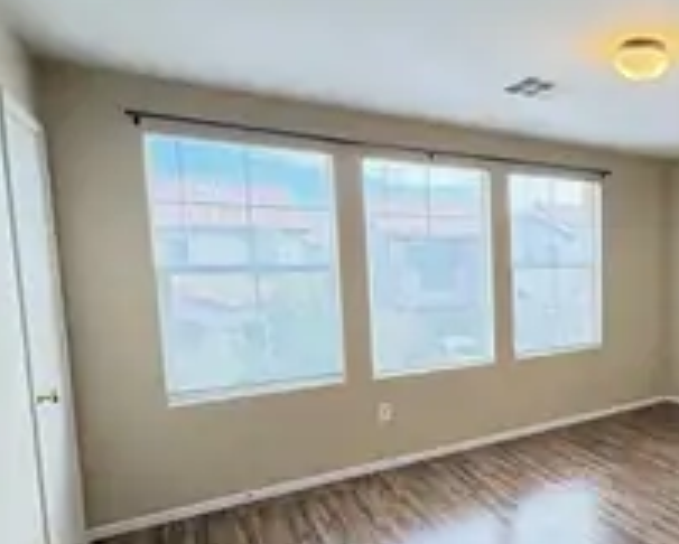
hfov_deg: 54.7
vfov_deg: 53.1
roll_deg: -0.3
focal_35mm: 27
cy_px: 309
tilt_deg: -5.8
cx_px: 625
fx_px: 543
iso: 250
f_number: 2.2
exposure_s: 1/60
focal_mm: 2.22
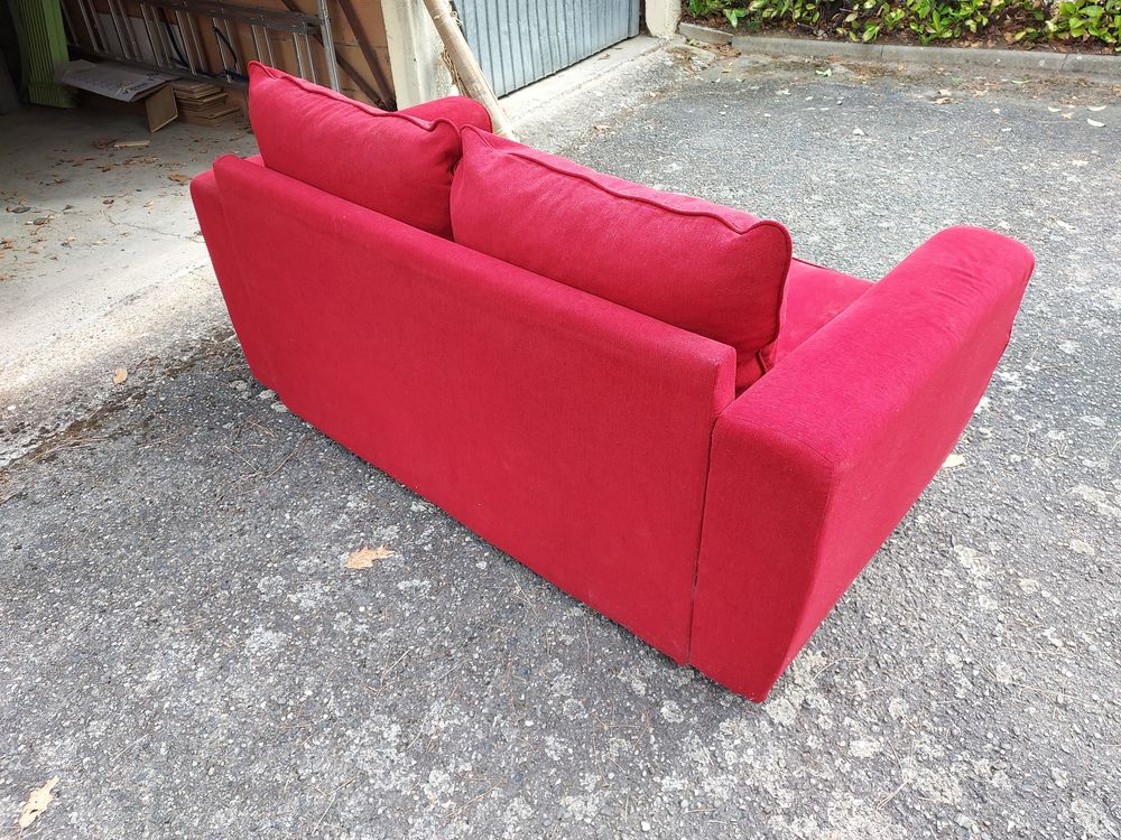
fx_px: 777
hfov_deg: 71.6
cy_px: 420
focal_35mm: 24
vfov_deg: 56.8
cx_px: 560
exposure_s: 1/120
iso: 50
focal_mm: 4.6
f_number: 1.8
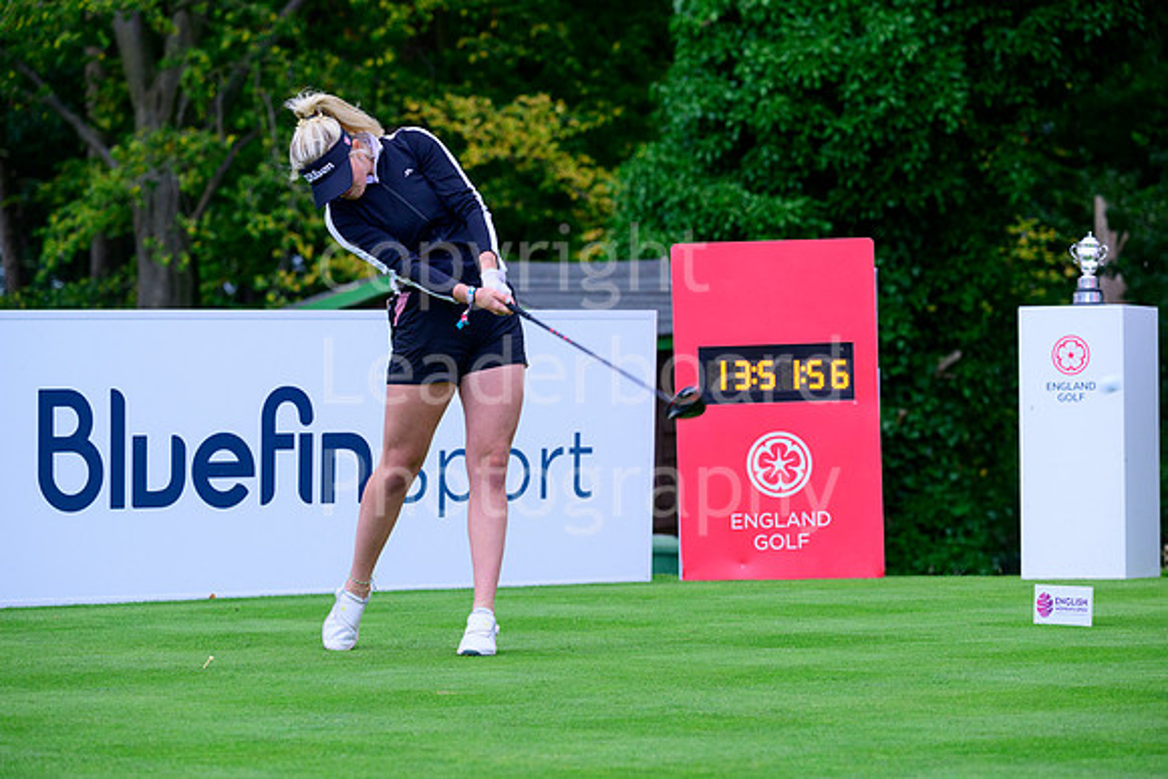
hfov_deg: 11.7
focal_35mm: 175
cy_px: 390
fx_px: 5679
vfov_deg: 7.9
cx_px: 584
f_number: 6.3
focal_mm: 175
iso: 1600
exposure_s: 1/1250
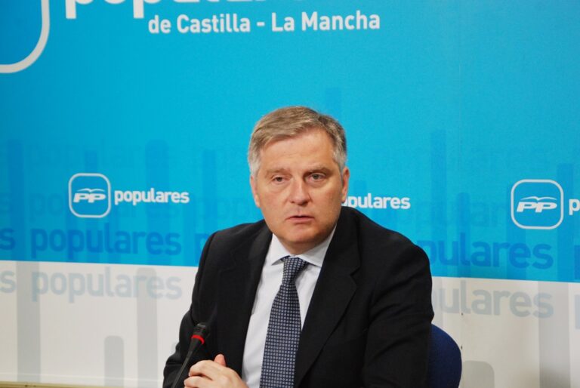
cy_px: 194
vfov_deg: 11.5
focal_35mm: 120
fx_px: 1936
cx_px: 290
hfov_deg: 17.0
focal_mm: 80
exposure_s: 1/40
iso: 1100
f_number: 5.6
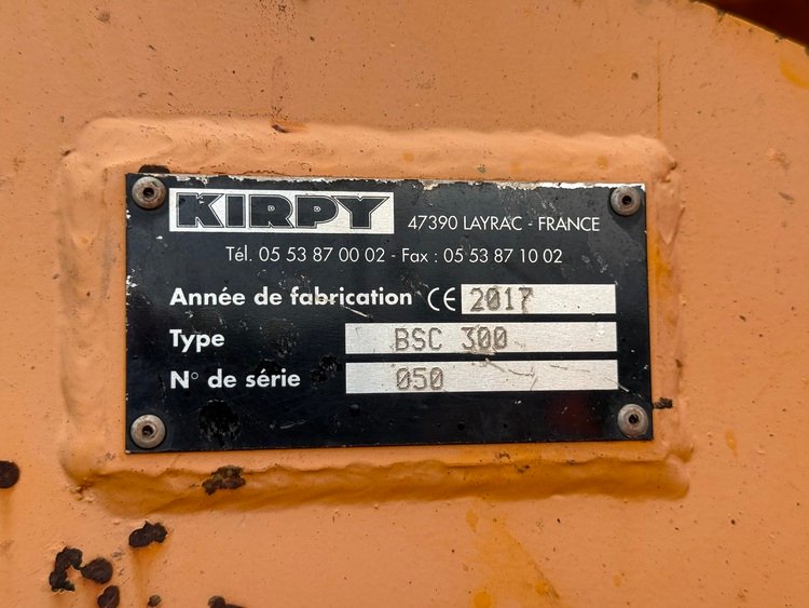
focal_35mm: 48
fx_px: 1122
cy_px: 304
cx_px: 404
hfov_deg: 39.6
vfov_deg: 30.3
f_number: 1.78
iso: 64
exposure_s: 1/503
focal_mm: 6.76
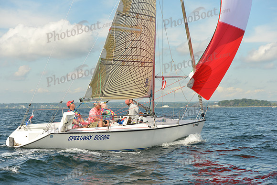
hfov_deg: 28.8
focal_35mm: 70
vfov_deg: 19.5
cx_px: 138
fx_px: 539
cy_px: 92
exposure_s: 1/1600
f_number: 6.3
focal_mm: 70
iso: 320
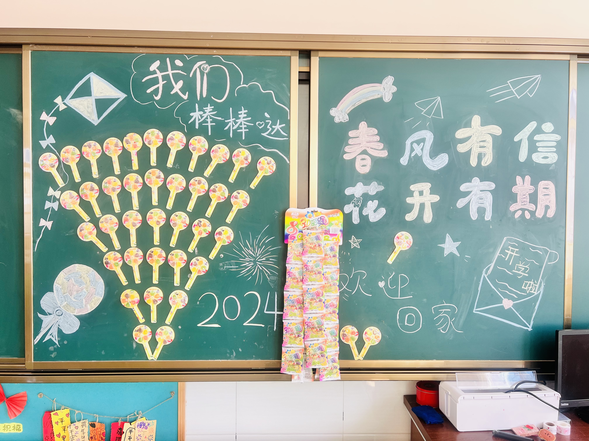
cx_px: 294
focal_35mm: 26
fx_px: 442
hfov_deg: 67.3
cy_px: 220
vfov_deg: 53.1
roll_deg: -0.4
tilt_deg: -1.9
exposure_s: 1/121
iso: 64
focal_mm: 5.7
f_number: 1.5
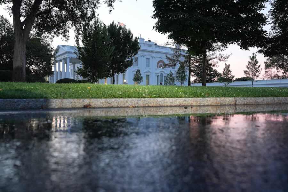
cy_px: 96
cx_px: 144
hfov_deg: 61.9
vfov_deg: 43.6
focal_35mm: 30
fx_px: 240
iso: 1600
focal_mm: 30
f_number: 5.6
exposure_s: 1/30
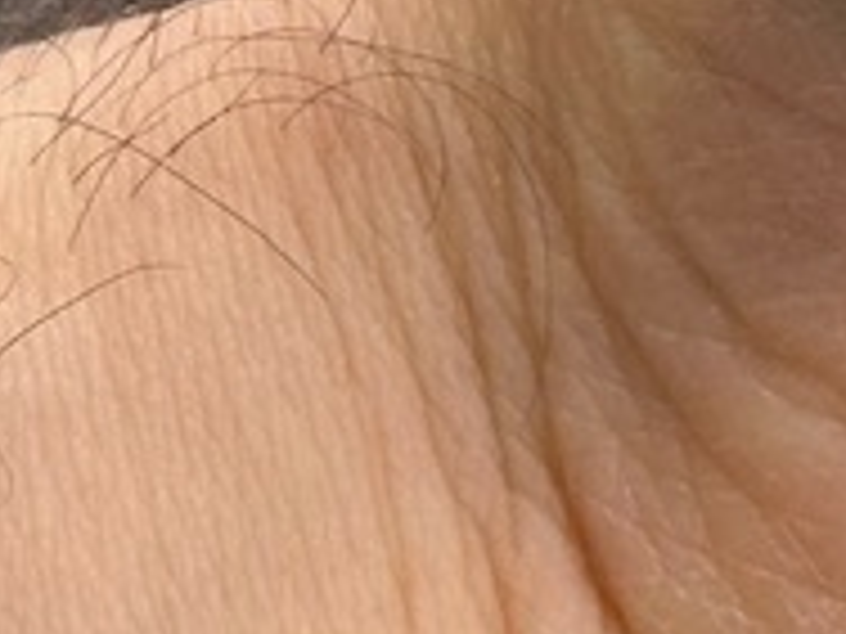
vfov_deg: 4.5
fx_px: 7992
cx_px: 1827
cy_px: -683
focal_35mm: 327
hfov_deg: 5.9
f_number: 1.78
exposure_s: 1/177
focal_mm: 6.86
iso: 64
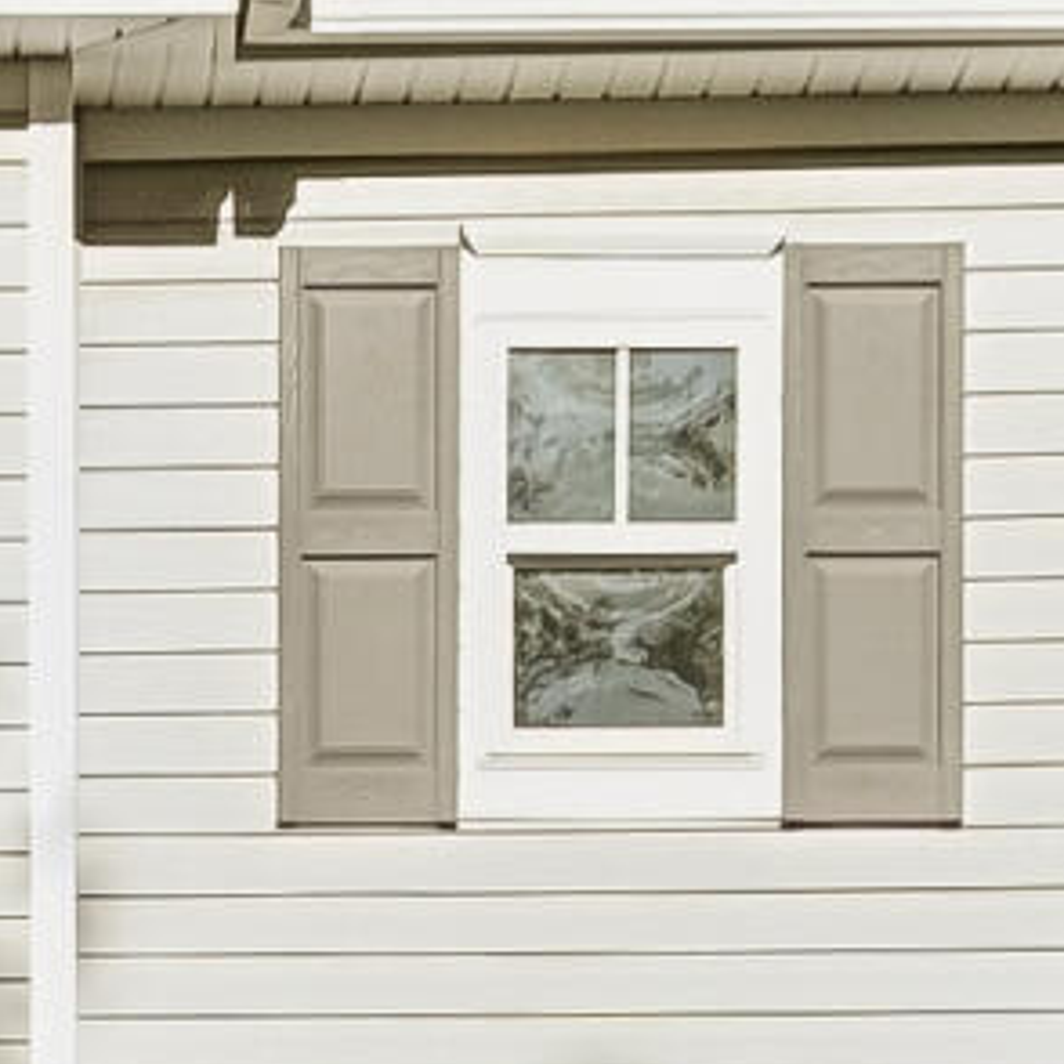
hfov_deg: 9.0
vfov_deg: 9.0
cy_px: 1491
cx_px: -311
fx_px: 6642
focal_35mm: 191
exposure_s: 1/320
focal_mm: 22
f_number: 6.3
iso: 100
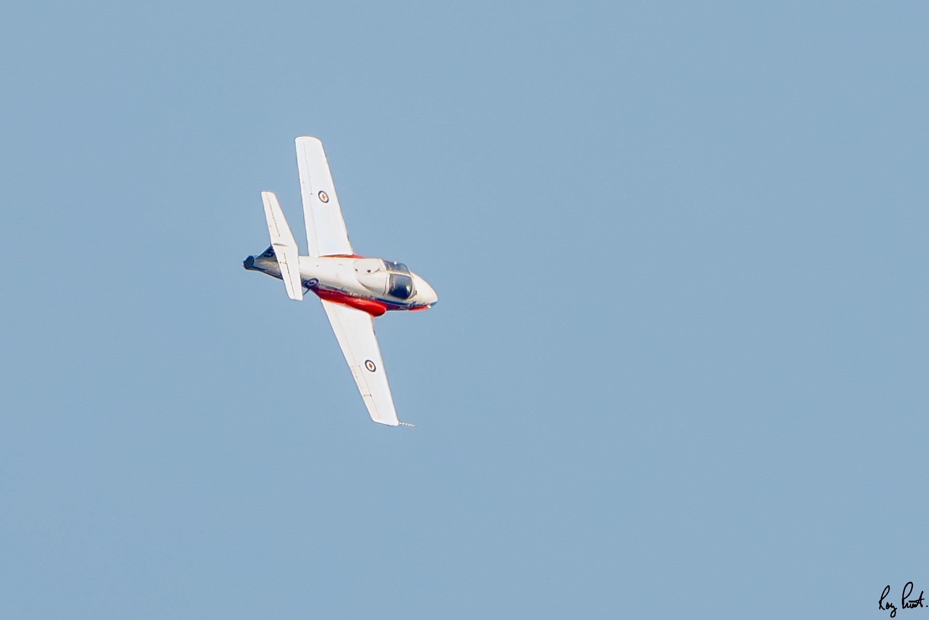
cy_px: 310
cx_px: 464
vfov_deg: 3.3
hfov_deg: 4.9
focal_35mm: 420
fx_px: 10837
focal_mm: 420
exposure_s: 1/3200
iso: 2000
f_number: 6.3
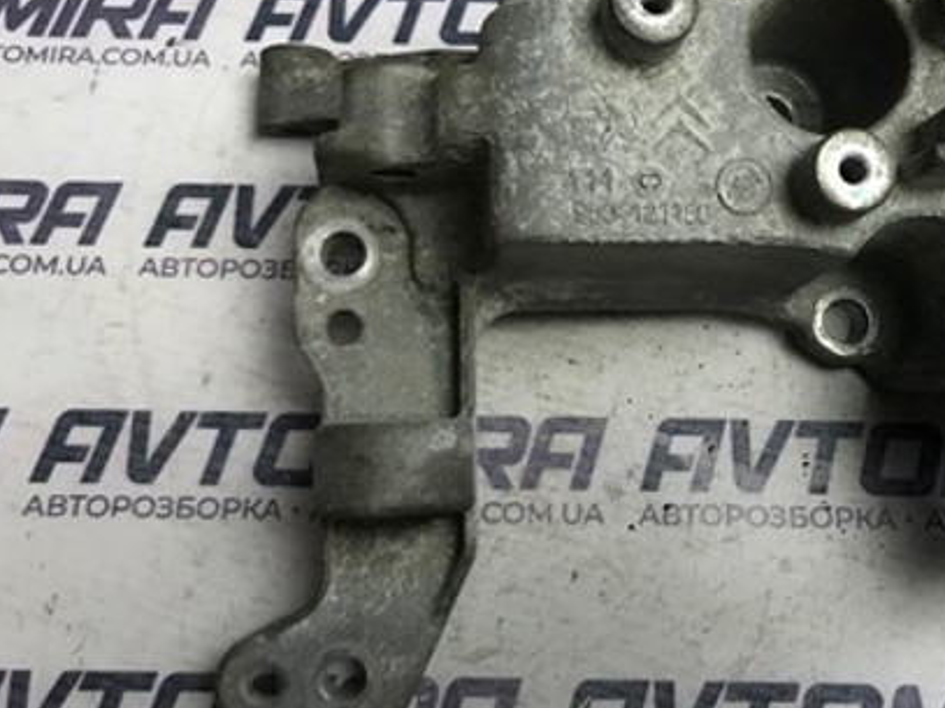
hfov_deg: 41.6
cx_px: 717
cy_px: 318
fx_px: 1201
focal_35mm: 44
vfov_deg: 32.8
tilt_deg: -69.8
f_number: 1.8
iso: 32
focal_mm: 3.99
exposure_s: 1/33
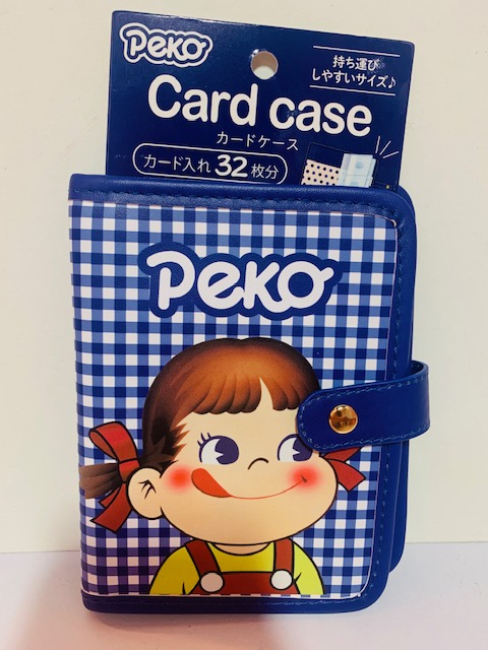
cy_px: 325
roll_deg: +2.0
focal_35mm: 26
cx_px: 244
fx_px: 489
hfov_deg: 53.1
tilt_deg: -26.6
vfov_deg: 67.3
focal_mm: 4.25
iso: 160
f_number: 1.8
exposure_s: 1/50
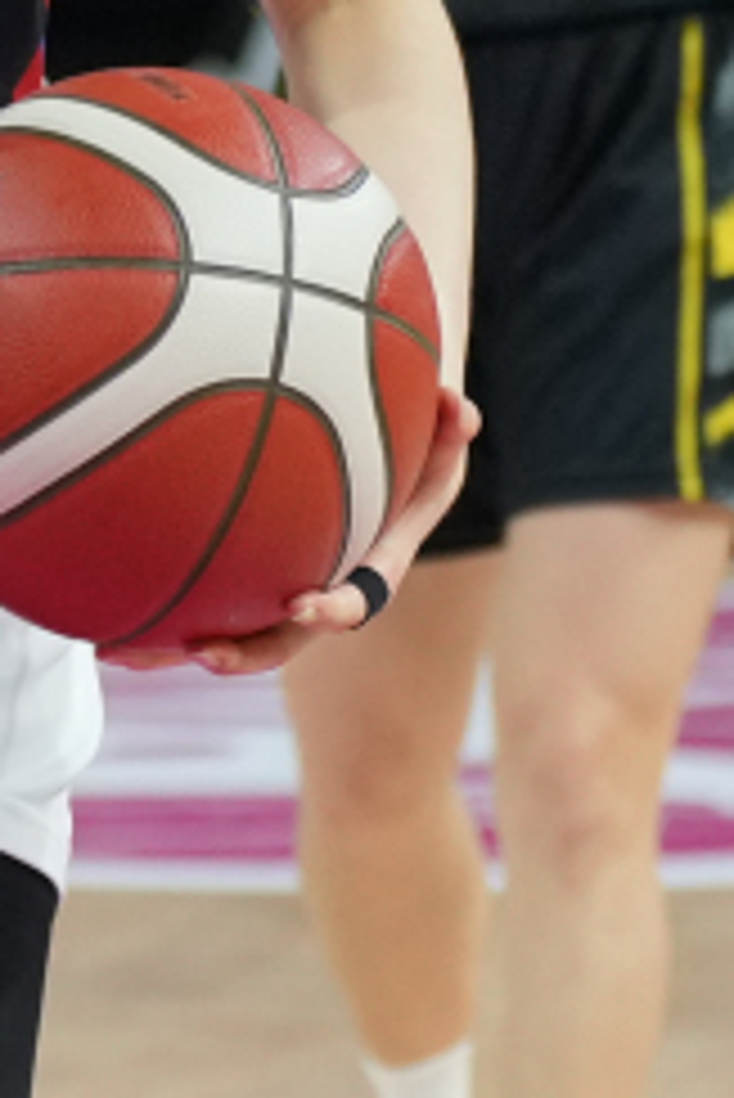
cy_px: -148
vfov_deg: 6.0
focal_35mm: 344
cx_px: -585
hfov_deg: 4.0
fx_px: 10505
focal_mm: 70
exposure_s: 1/1600
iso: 1600
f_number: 2.8
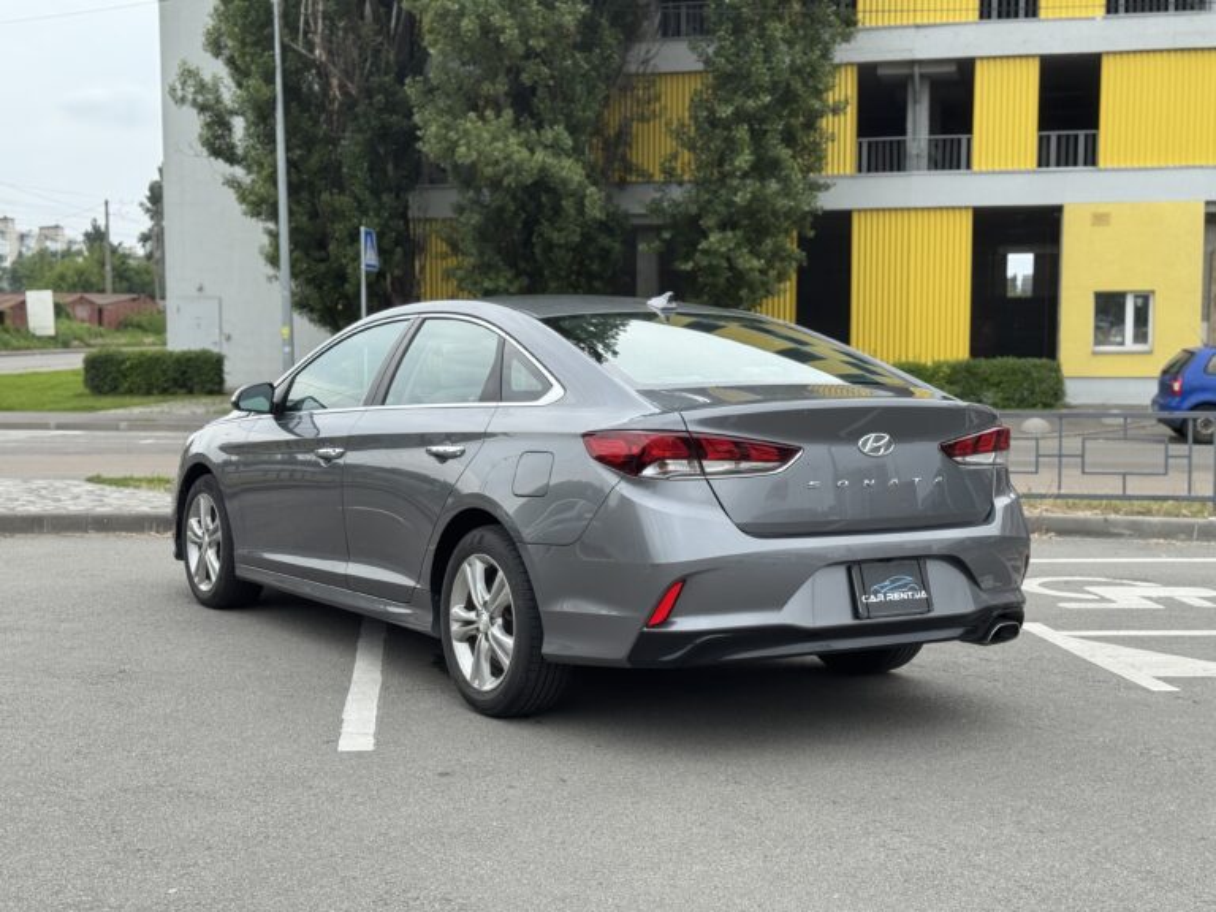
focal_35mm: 48
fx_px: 1686
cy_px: 456
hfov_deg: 39.7
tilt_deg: -4.6
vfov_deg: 30.3
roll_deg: +0.1
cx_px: 608
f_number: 1.78
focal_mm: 6.76
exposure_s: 1/1215
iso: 64
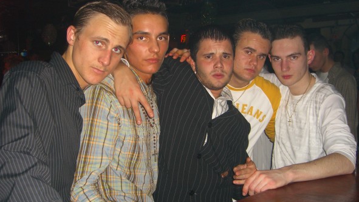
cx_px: 177
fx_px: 400
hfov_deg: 48.3
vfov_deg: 28.4
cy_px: 97
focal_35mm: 42
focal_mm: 7.9
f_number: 2.8
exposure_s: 1/60
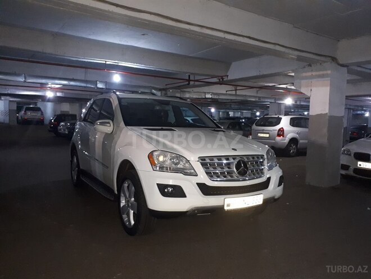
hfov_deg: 65.3
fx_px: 289
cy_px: 140
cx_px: 186
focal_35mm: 27
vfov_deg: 51.4
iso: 500
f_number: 1.9
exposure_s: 1/17
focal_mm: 3.6
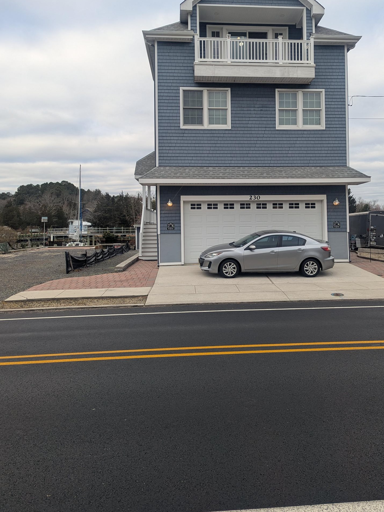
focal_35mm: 29
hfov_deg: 48.0
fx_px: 429
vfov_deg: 61.3
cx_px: 224
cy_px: 217
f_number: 1.85
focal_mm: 6.81
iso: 48
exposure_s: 1/503
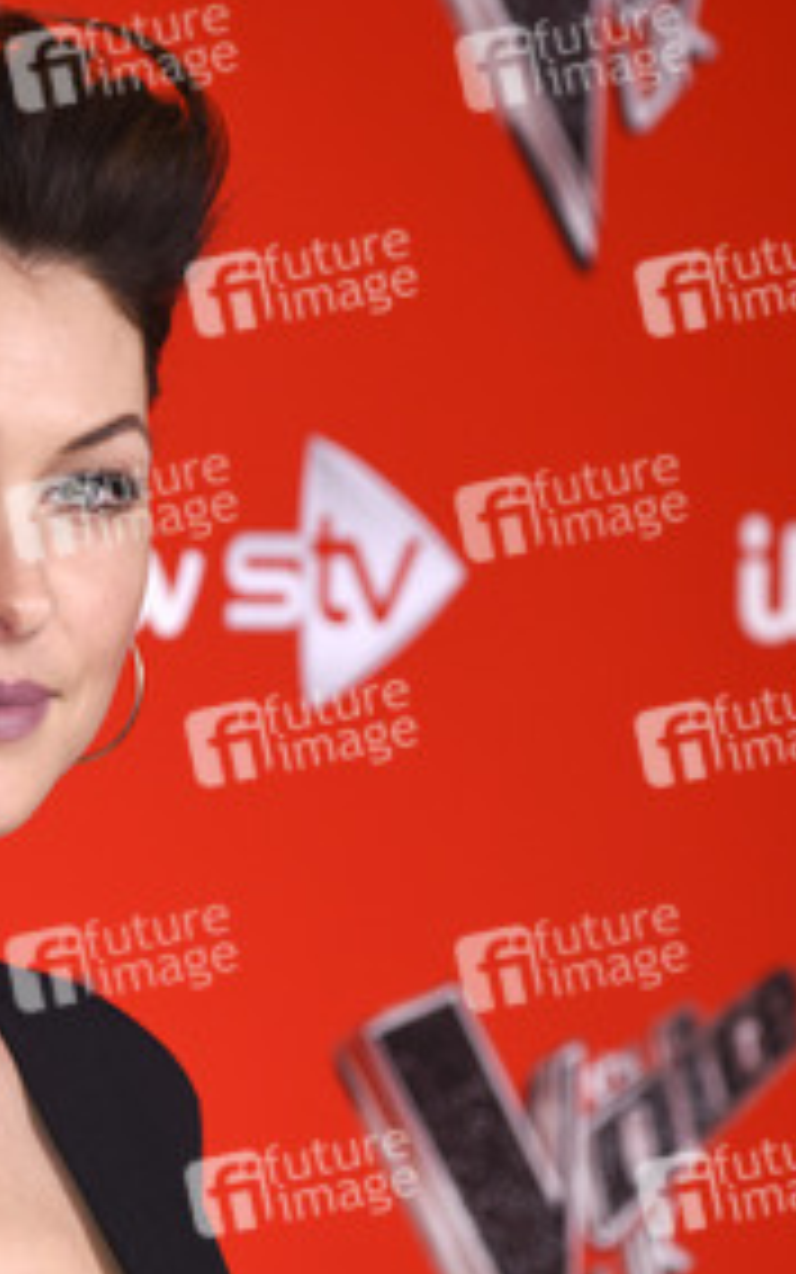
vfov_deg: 5.0
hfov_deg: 3.1
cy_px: 621
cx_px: 180
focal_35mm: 421
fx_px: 14605
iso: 1000
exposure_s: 1/250
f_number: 5.6
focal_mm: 260
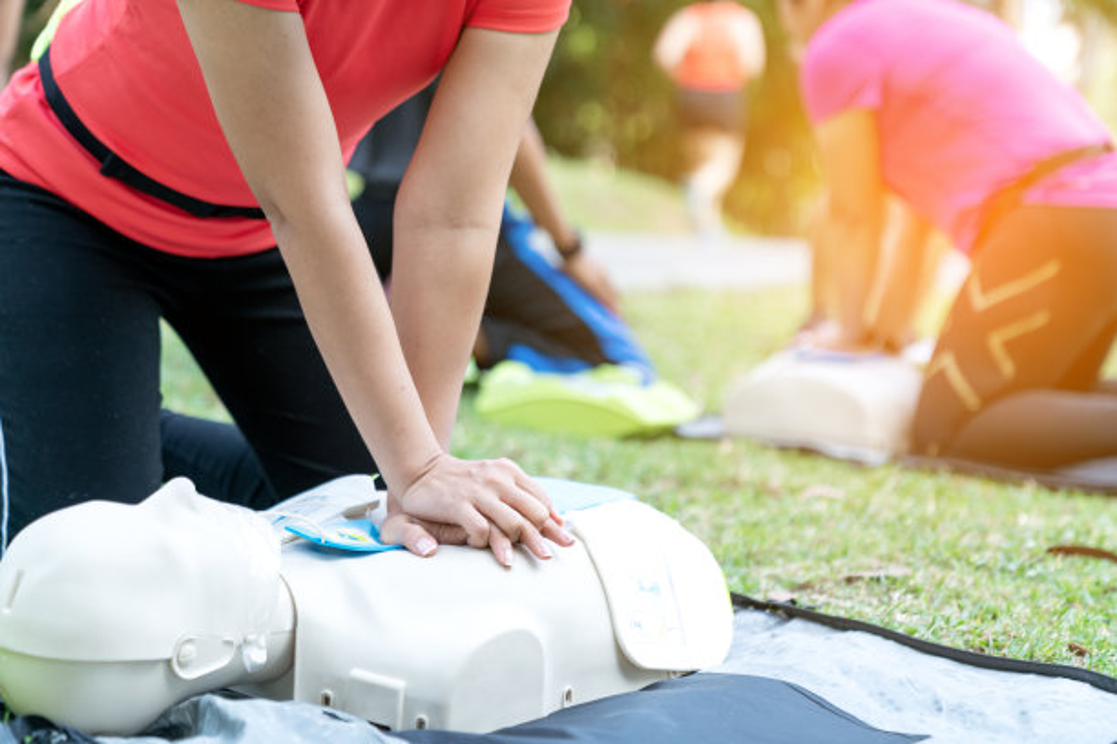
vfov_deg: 19.5
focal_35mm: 70
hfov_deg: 28.8
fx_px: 2172
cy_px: 372
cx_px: 558
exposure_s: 1/500
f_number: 2.8
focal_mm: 70
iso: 500
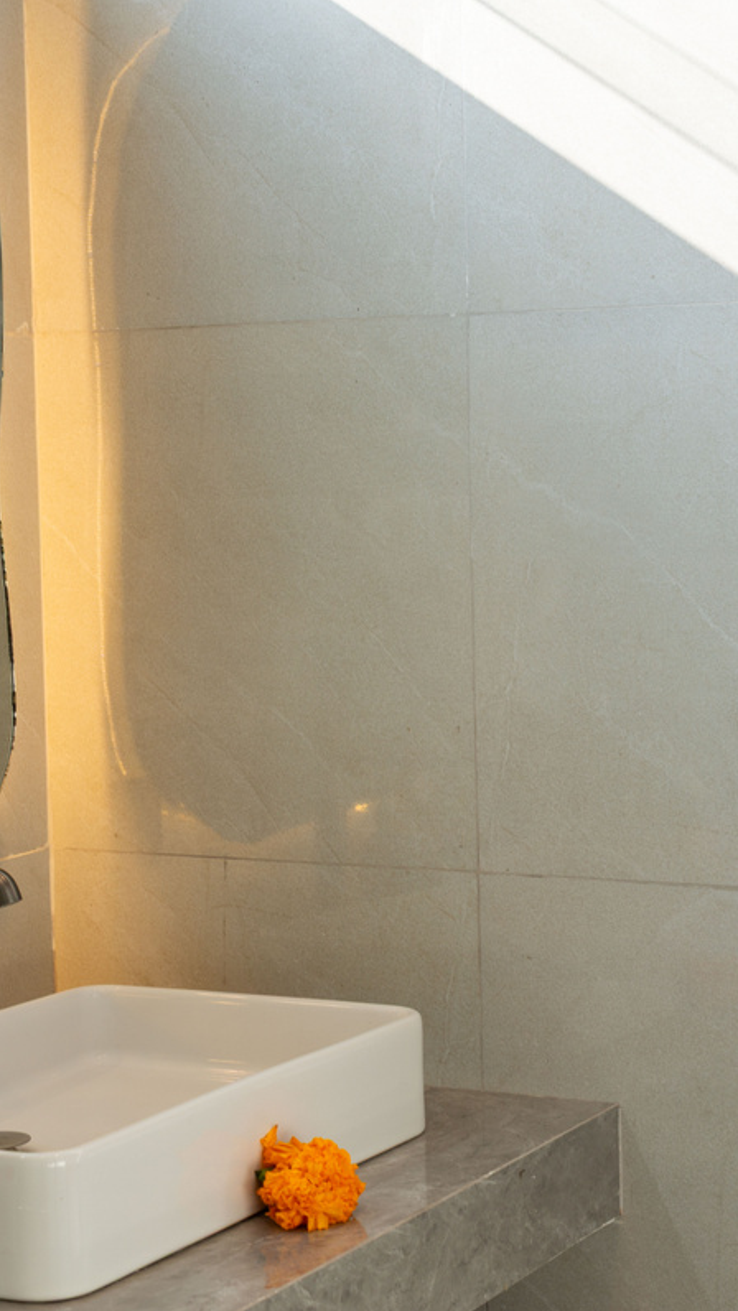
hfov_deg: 15.3
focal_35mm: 79
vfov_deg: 26.8
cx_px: 395
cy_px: 657
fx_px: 2747
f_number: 8
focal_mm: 50
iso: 100
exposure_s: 1/40
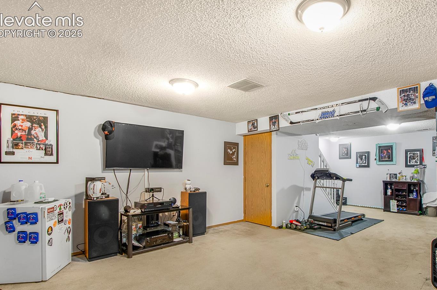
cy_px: 166
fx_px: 218
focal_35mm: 18
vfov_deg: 66.8
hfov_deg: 89.7
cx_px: 246
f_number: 13
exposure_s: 1
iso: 320
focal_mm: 10
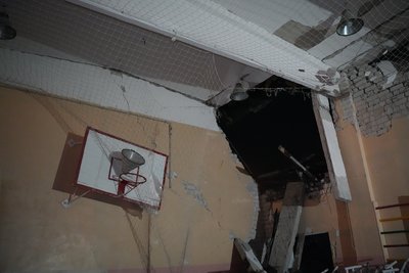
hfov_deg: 65.5
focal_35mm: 28
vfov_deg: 46.4
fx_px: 318
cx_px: 204
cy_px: 136
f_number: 2.8
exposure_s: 1/25
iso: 12800
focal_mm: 28
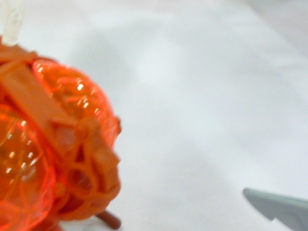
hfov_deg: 15.2
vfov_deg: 12.0
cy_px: 149
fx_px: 1095
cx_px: -105
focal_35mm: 123
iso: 160
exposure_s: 1/10
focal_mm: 5.2
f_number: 3.3
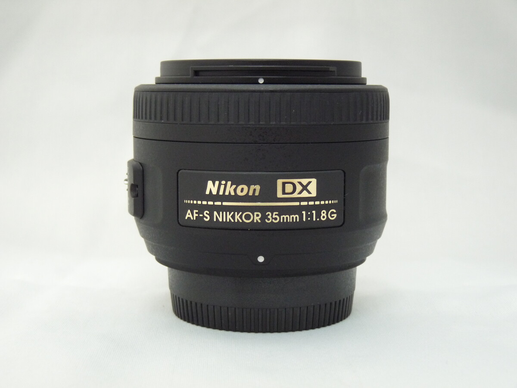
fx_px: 911
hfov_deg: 31.7
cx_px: 258
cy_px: 194
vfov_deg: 24.0
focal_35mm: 61
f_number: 3.2
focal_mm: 10.8
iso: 400
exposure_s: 1/30
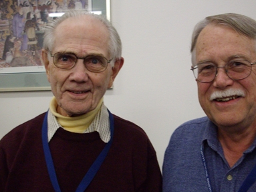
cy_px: 116
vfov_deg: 25.2
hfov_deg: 33.1
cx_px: 154
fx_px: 429
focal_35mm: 58
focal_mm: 6.2
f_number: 2.8
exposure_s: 1/50
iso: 227
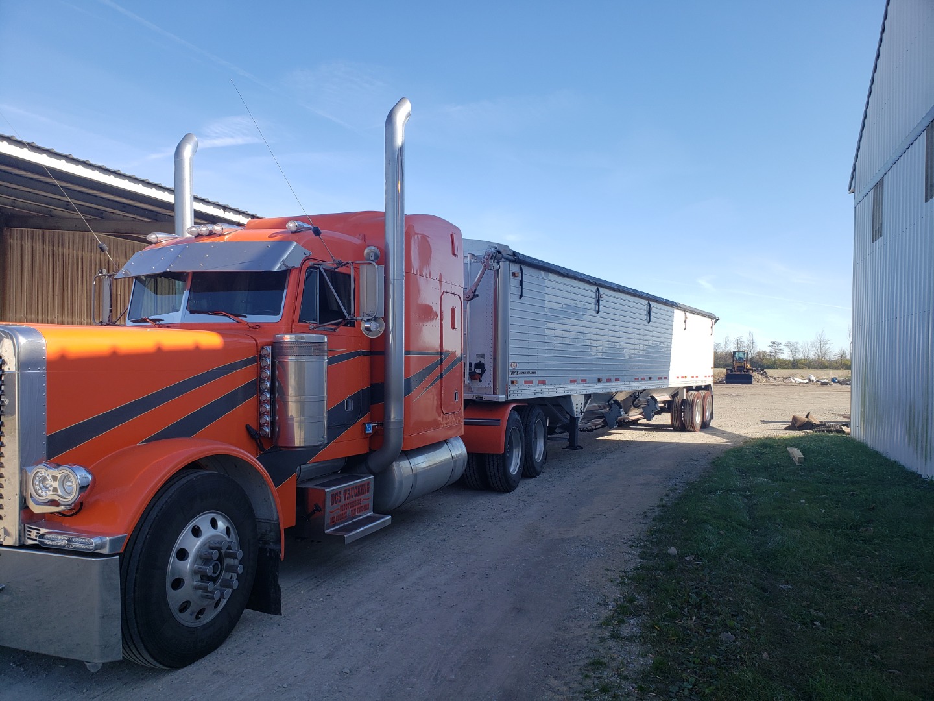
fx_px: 702
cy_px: 350
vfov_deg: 53.1
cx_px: 467
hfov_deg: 67.3
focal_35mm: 26
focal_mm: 4.3
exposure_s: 1/771
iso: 50
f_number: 2.4
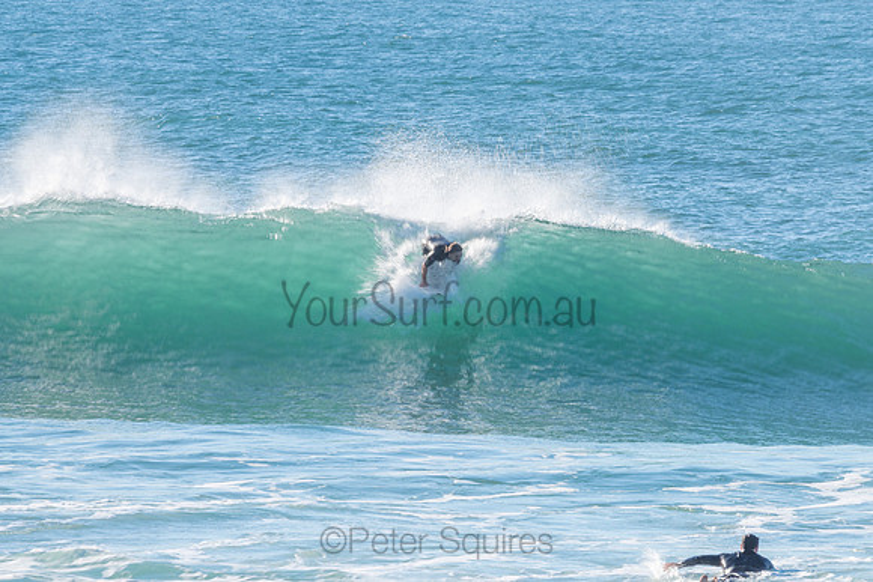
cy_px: 291
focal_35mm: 612
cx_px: 436
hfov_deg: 3.4
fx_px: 14853
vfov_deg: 2.2
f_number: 22
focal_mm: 500
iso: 64
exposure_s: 1/30
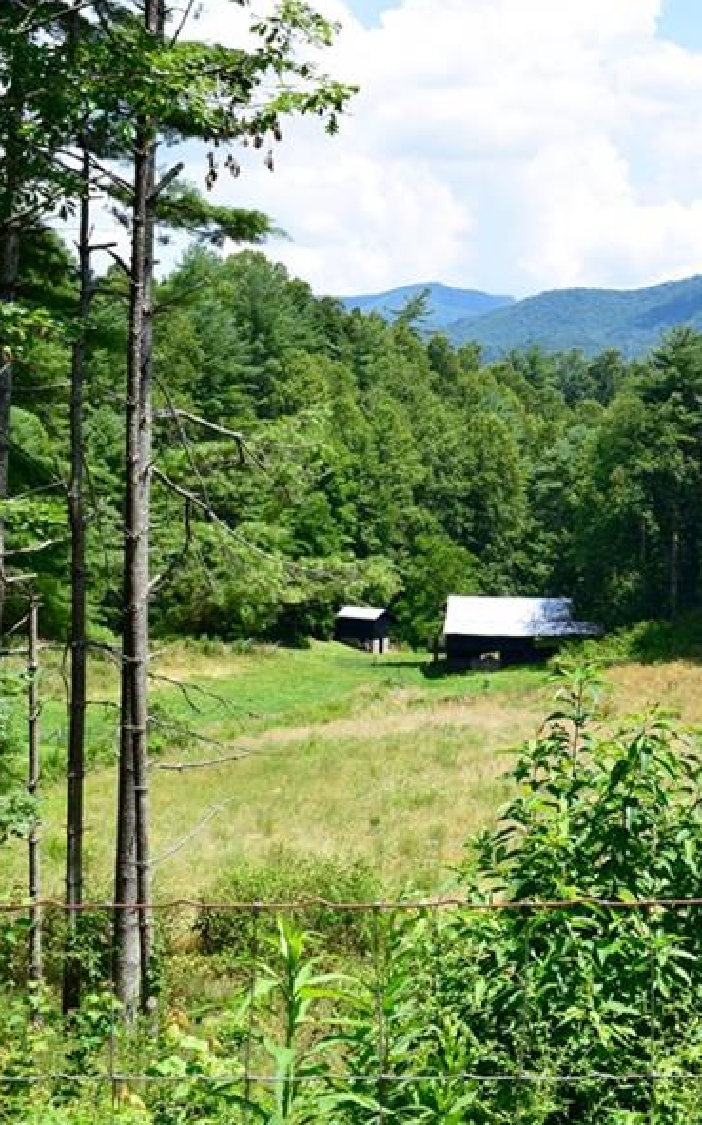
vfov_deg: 38.2
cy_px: 510
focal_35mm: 53
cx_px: 858
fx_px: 1624
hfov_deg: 22.4
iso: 400
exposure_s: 1/400
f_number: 11
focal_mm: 20
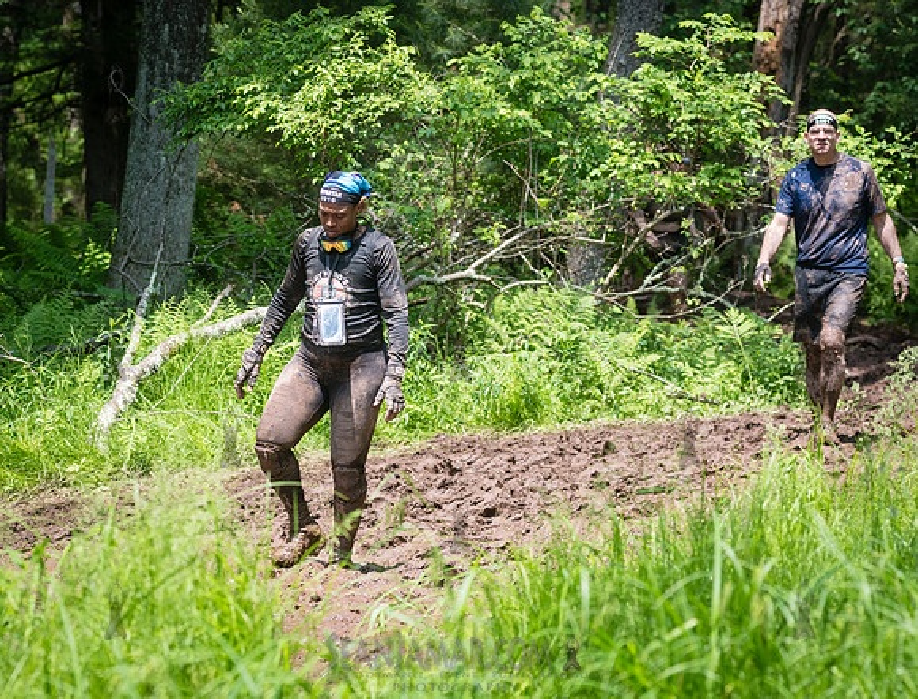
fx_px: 4708
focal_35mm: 176
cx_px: 322
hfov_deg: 11.1
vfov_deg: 8.5
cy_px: 332
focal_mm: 125
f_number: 5
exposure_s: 1/1600
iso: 800
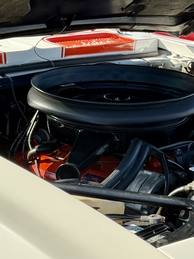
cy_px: 221
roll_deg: -1.3
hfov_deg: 12.7
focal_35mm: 117
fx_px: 874
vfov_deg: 16.7
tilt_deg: -20.4
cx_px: 91
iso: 100
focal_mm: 6.76
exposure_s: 1/636
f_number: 1.78
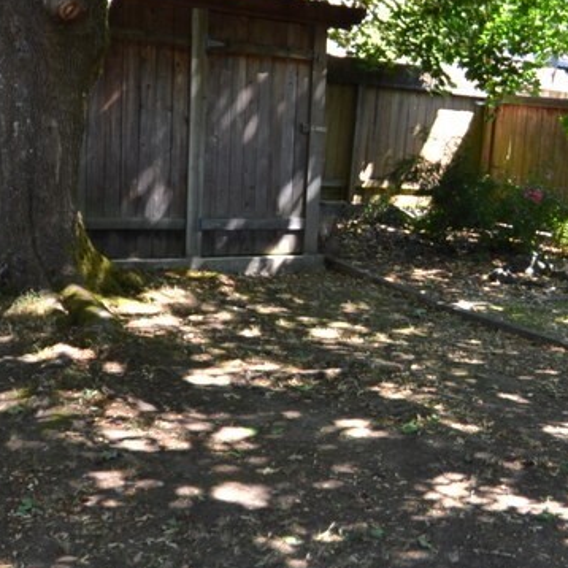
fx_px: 1058
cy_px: 271
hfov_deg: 28.4
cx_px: 554
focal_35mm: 57
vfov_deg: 30.0
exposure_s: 1/50
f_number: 3.5
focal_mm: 10
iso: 100
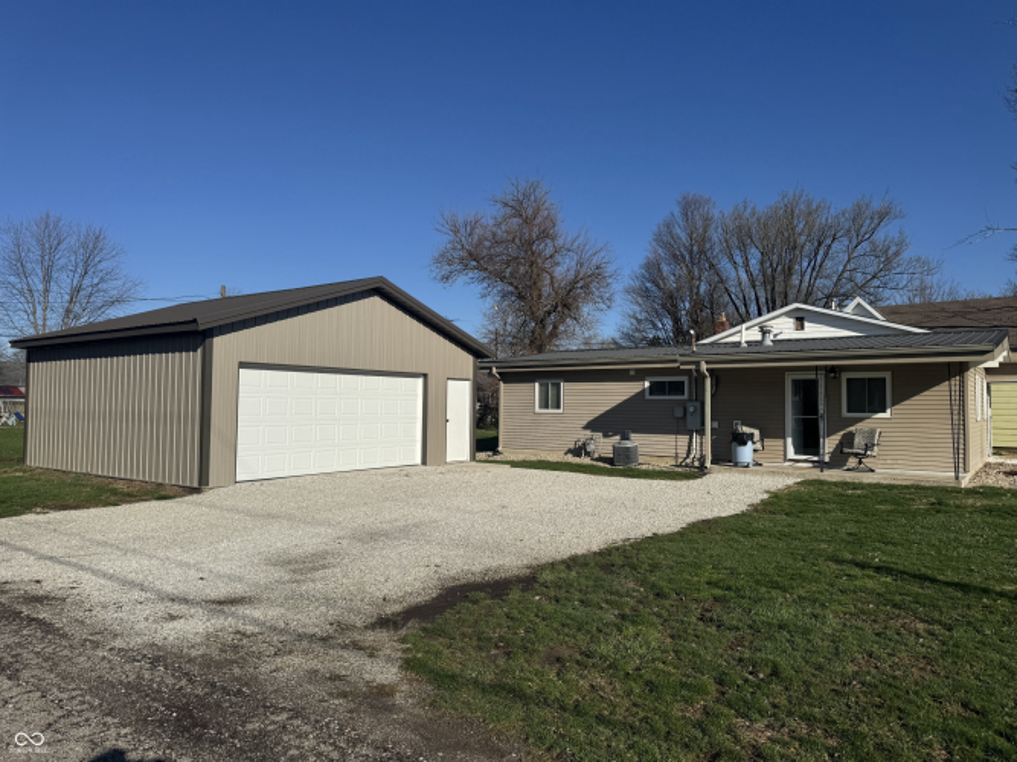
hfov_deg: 71.6
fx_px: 705
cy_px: 381
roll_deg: -1.3
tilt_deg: +2.6
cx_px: 508
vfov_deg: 56.8
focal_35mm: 24
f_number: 1.78
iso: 80
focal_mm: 6.76
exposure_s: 1/7937
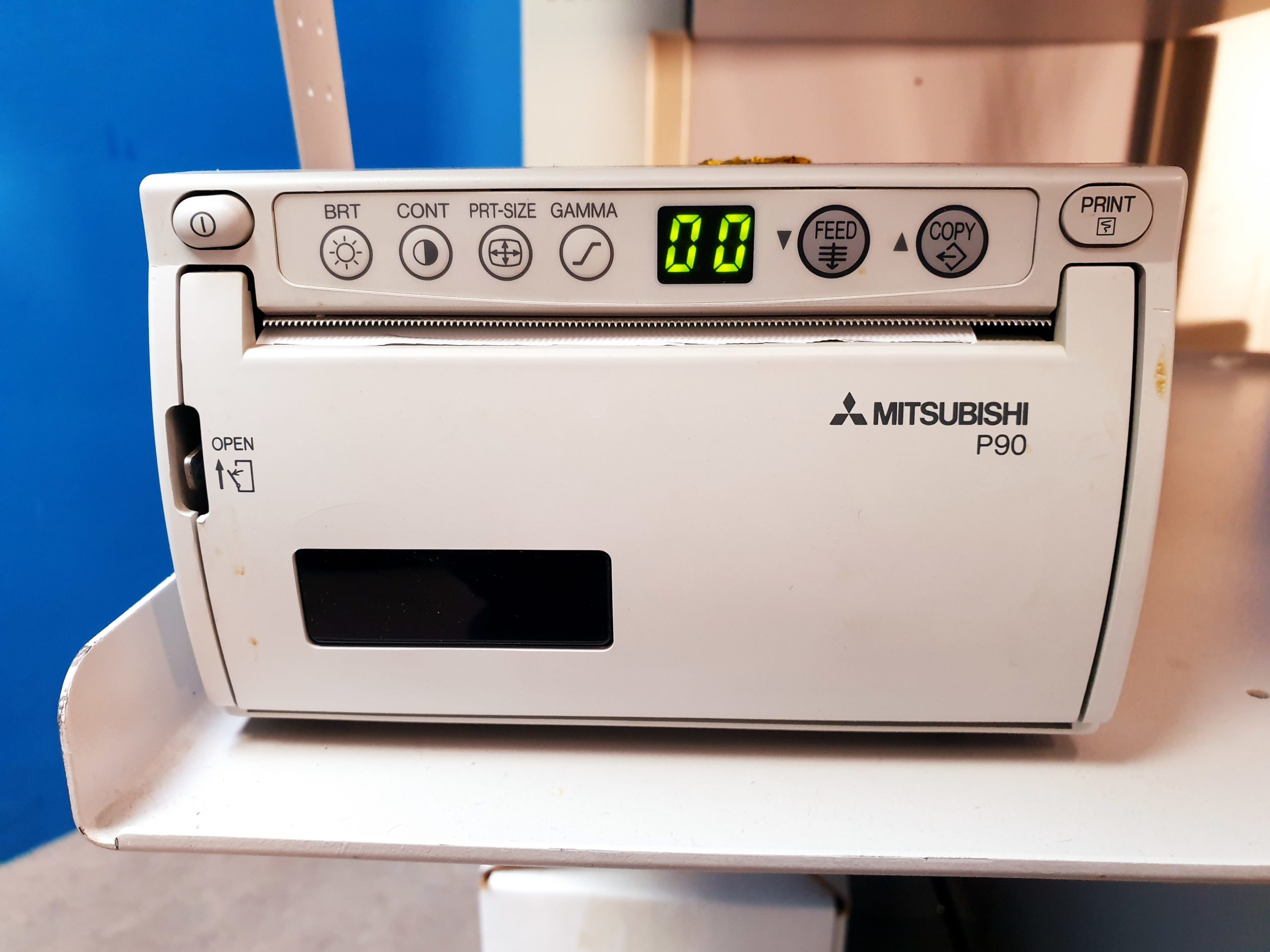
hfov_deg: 67.3
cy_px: 476
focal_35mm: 26
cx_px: 635
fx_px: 954
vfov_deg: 53.1
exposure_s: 1/50
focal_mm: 4.3
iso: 320
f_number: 2.4
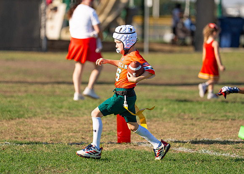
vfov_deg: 4.4
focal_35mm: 324
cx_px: 116
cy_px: 70
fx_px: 2246
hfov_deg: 6.2
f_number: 2.8
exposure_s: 1/4000
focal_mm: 200
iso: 160
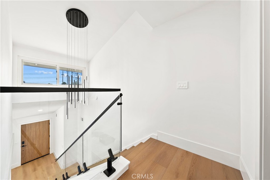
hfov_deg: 112.6
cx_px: 135
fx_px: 90
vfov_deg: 90.0
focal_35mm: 12
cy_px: 90
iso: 160
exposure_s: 1/15
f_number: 8
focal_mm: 12
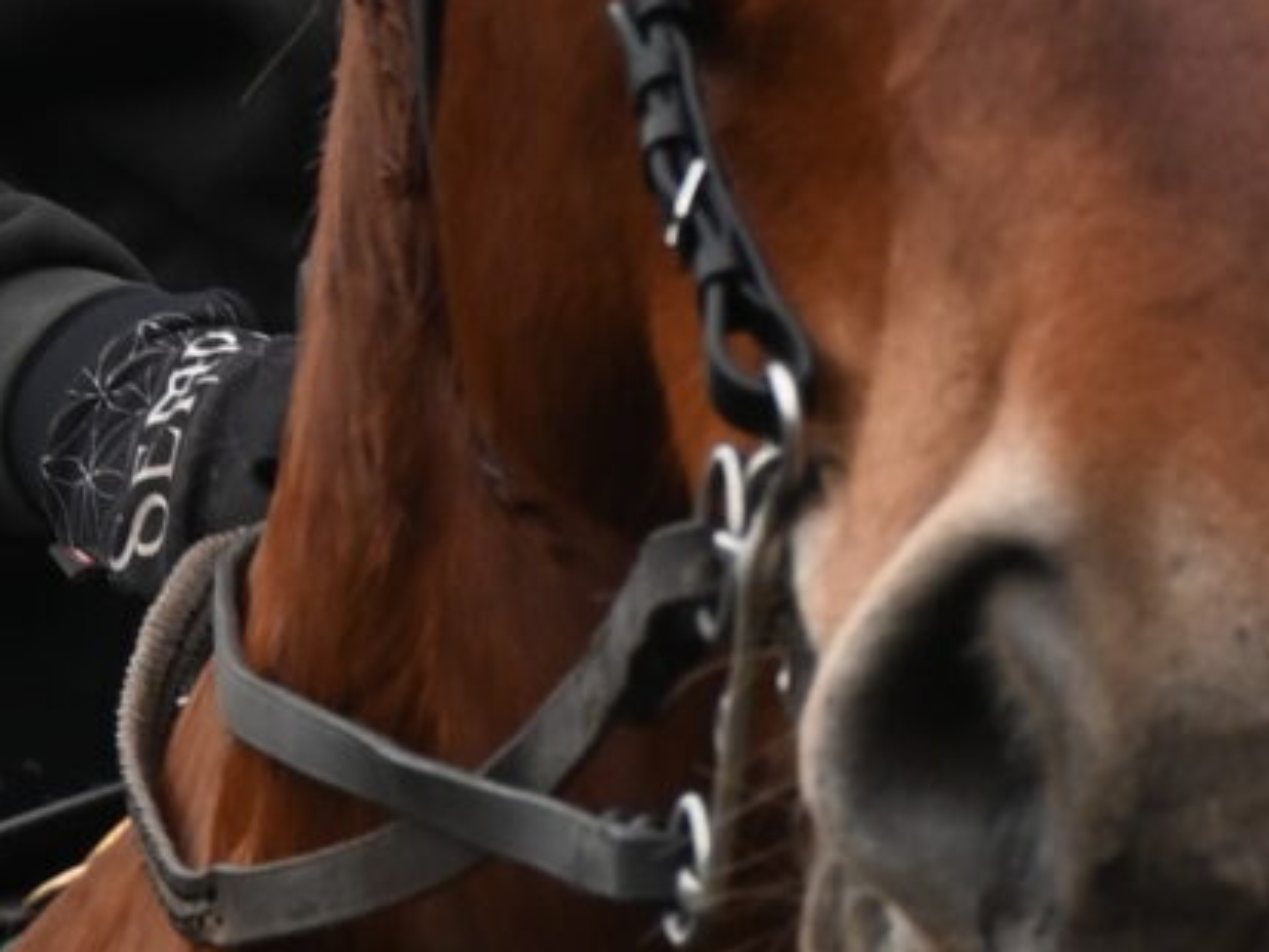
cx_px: 456
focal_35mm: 805
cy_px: -3
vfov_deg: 1.8
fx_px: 29519
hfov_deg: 2.5
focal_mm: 90
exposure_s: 1/125
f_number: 5
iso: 400
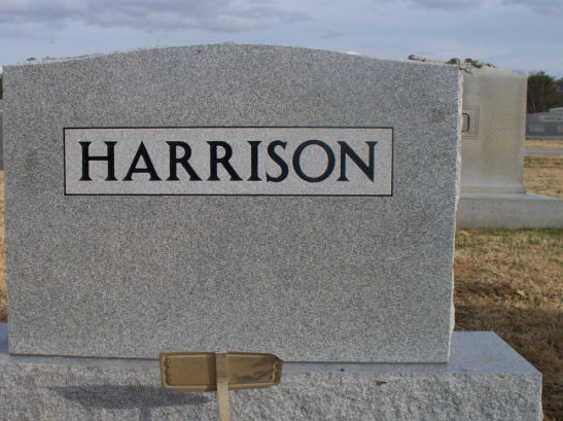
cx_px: 215
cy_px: 199
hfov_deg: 41.0
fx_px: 747
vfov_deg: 31.5
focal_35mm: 46
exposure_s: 1/400
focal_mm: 7.54
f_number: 5
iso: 64
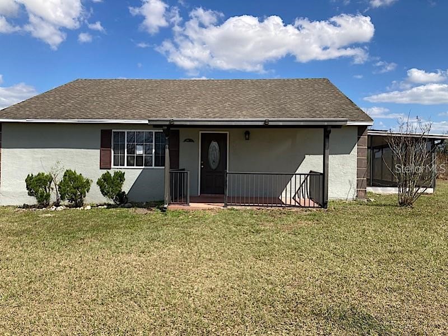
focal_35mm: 28
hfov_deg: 63.4
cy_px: 168
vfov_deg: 49.7
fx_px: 362
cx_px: 224
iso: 20
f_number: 1.8
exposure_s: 1/2208
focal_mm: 3.99
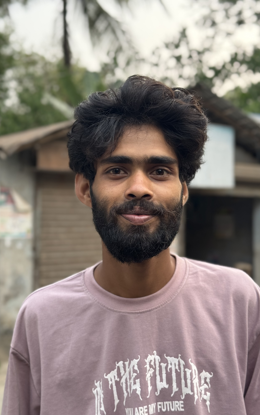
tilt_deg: +0.7
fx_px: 578
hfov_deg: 25.3
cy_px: 208
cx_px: 138
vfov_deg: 39.6
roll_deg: +0.8
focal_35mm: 51
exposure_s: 1/112
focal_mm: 6.76
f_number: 1.78
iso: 100
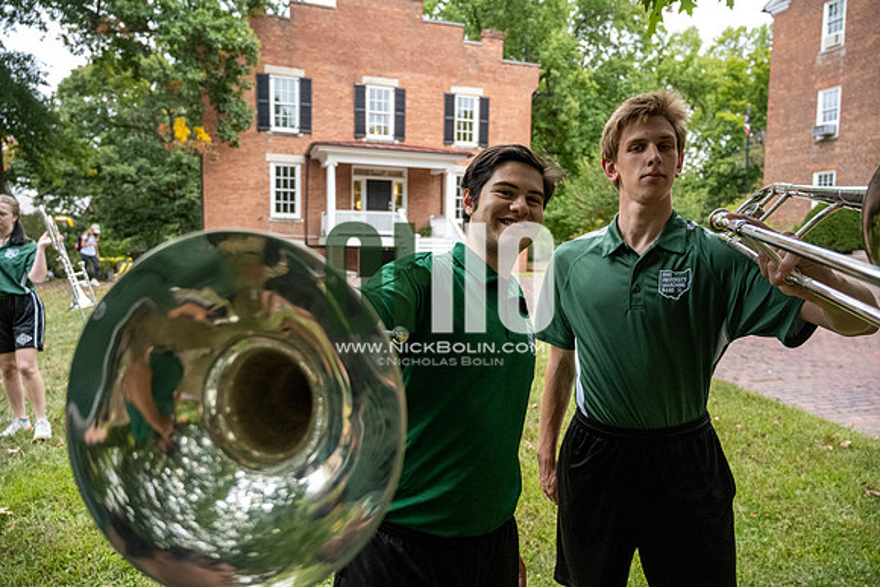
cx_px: 440
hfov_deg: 73.7
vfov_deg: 53.2
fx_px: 587
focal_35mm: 24
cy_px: 294
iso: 4000
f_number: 4
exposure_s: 1/500
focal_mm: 24
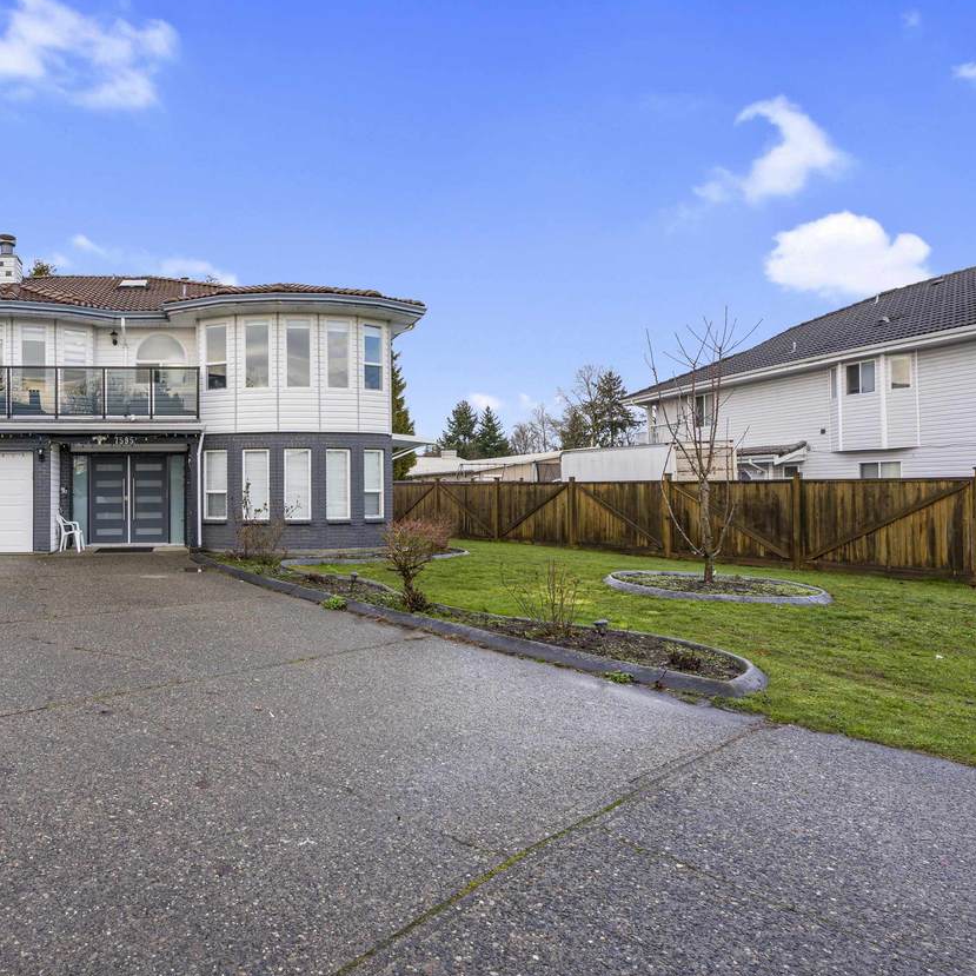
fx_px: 670
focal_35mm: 21
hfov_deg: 70.4
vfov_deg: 72.1
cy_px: 483
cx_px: 338
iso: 100
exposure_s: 1/25
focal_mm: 16
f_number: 9
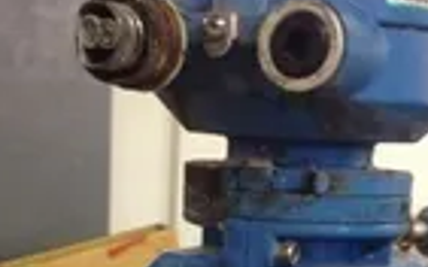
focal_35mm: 105
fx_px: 1224
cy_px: 370
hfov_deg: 19.8
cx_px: 191
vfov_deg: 12.0
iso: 125
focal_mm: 4.28
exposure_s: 1/20
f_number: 2.4
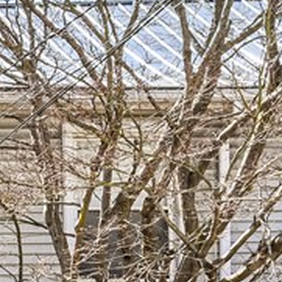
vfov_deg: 11.0
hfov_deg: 9.2
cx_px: -557
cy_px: 406
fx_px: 1410
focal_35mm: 153
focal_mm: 30
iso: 100
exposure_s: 1/80
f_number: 8
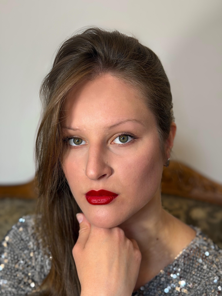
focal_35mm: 48
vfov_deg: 39.7
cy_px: 148
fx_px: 410
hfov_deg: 30.3
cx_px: 111
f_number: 1.78
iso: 160
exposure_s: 1/60
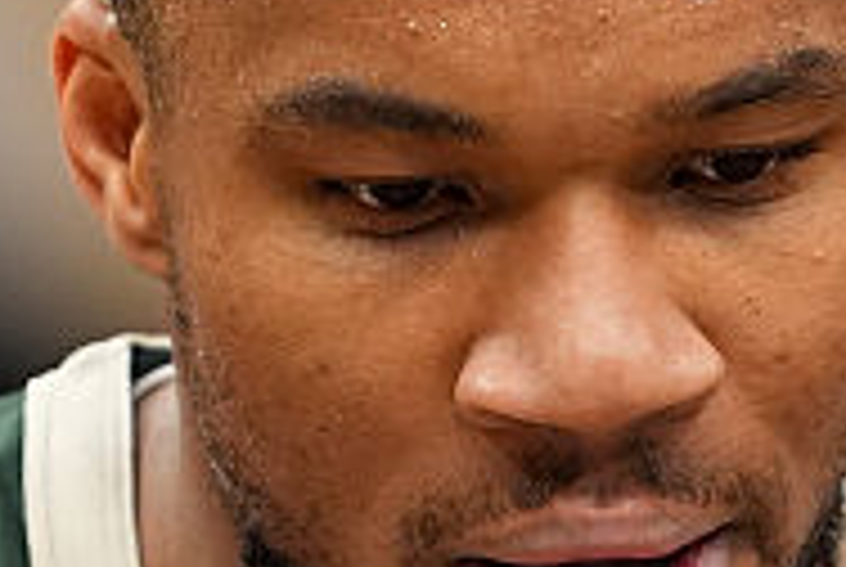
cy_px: 569
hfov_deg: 0.9
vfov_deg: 0.6
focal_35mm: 2174
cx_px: 378
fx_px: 51169
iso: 3200
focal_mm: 400
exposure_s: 1/1250
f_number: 3.2
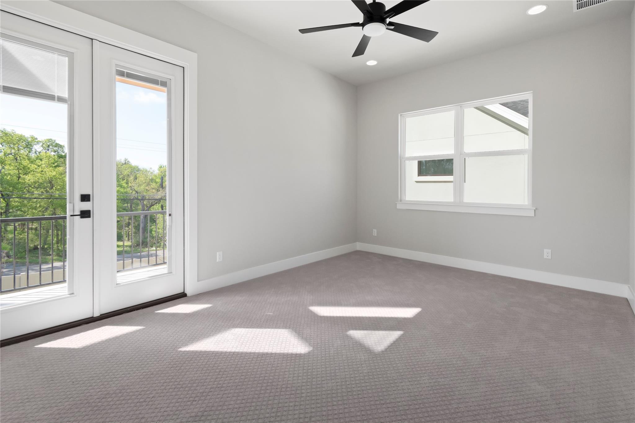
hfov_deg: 100.4
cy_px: 212
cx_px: 318
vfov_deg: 77.3
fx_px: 265
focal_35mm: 15
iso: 200
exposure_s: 1/250
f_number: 7.1
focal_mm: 10
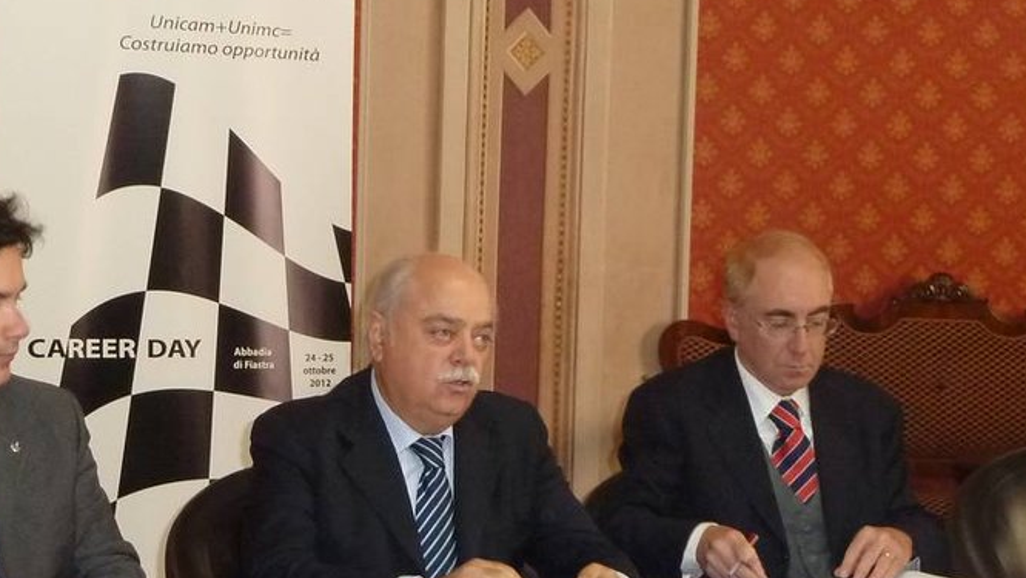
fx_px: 1823
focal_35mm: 67
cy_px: 371
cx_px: 253
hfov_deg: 30.9
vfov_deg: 18.0
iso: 320
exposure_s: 1/30
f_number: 3.5
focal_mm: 5.3
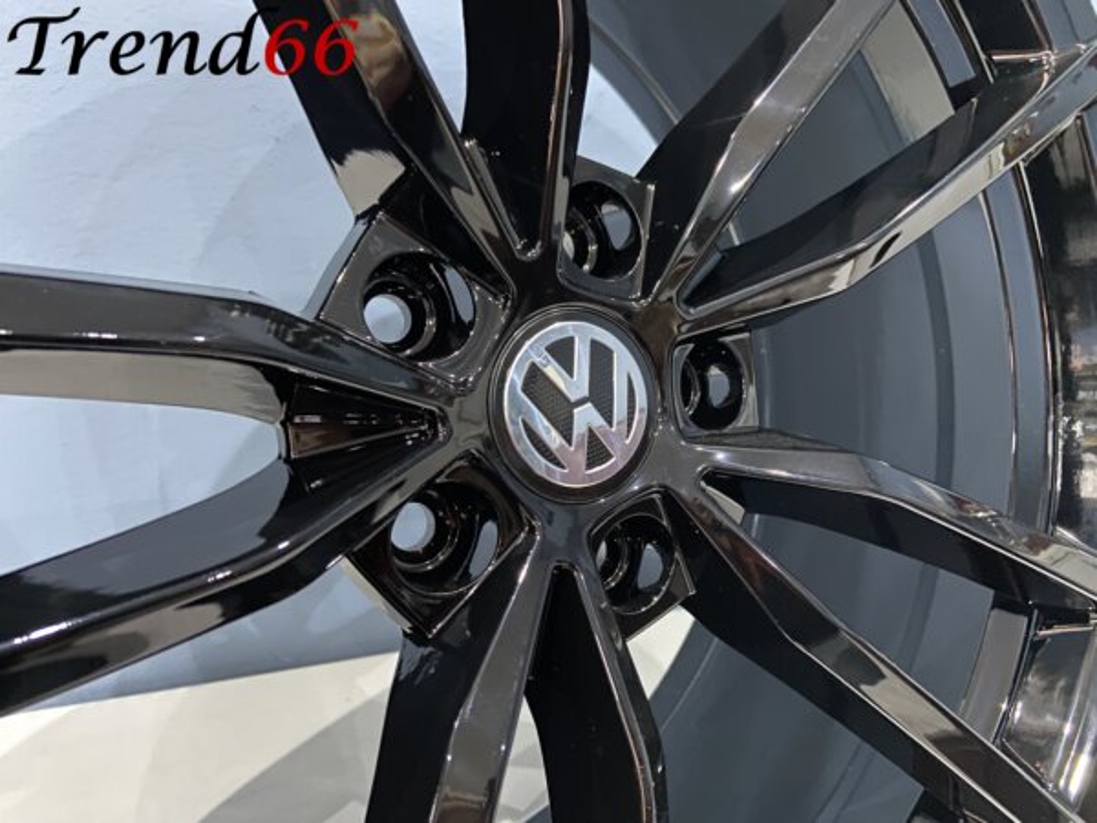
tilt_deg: -19.0
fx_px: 824
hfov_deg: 67.3
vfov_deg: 53.1
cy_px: 412
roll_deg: -1.5
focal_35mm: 26
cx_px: 548
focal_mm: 4.25
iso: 800
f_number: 1.8
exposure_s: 1/14
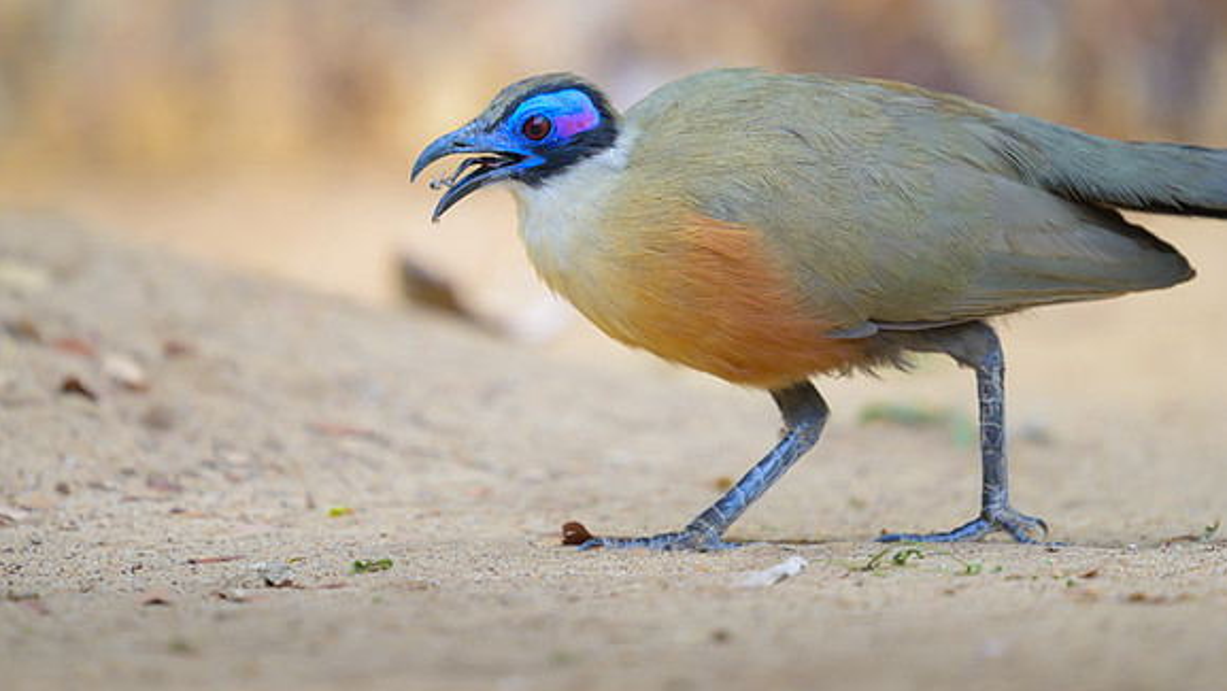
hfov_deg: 3.3
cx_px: 536
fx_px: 21610
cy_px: 237
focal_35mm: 664
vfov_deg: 1.8
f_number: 4
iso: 1250
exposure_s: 1/1250
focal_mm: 560
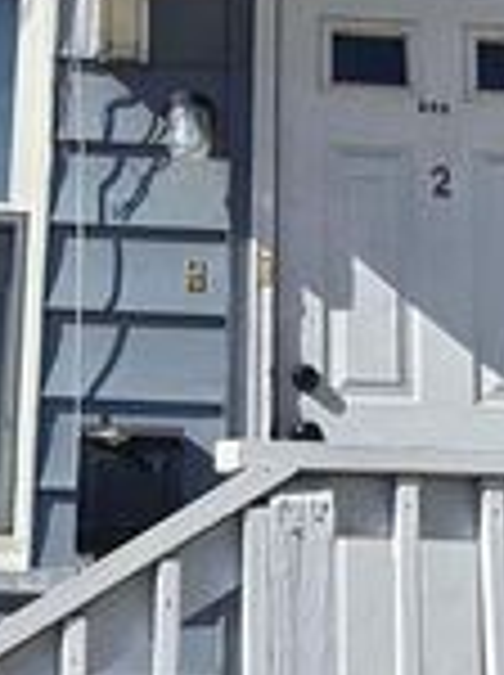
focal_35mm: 58
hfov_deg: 25.2
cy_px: 353
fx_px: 1129
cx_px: 230
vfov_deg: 33.3
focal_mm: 2.2
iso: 50
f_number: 2.2
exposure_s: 1/3126
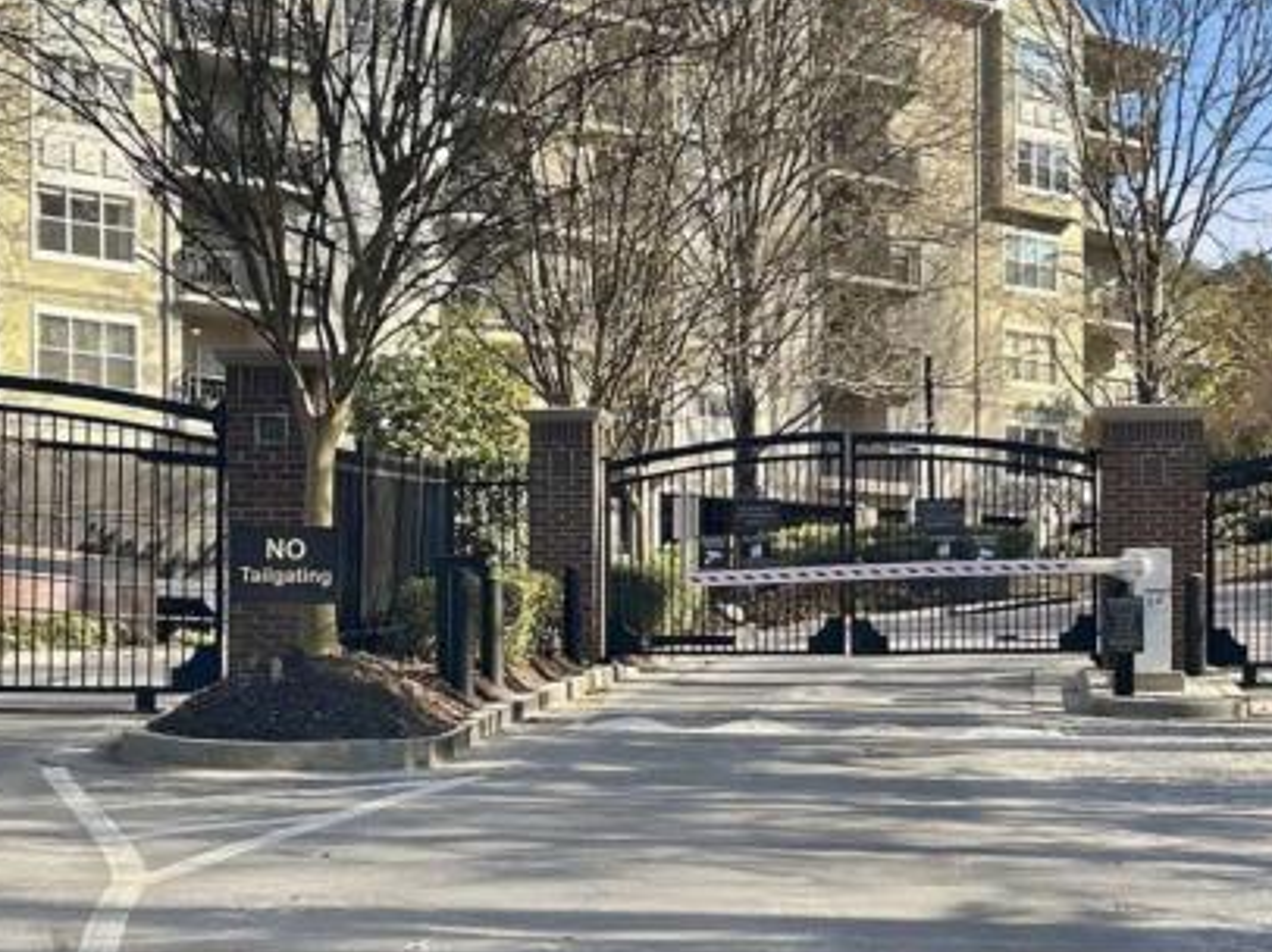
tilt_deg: +4.8
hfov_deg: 27.4
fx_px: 2607
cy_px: 567
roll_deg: -0.2
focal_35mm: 71
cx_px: 755
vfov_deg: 20.7
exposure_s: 1/1453
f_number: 1.8
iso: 80
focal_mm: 6.9
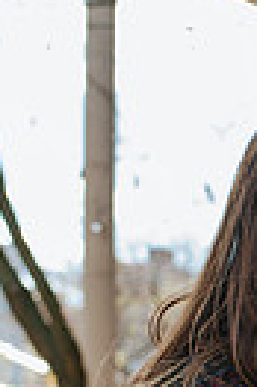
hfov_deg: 10.8
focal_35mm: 120
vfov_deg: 16.4
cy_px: 455
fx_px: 1288
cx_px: 439
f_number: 3.5
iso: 500
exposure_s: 1/1000
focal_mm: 35
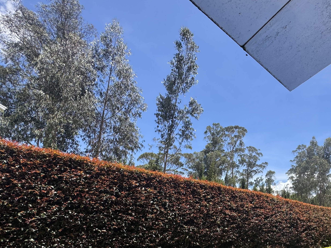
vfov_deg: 56.4
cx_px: 228
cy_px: 182
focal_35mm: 23
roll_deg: -1.4
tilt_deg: +8.8
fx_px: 220
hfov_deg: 71.2
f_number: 2.2
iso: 50
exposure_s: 1/910
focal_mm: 2.22
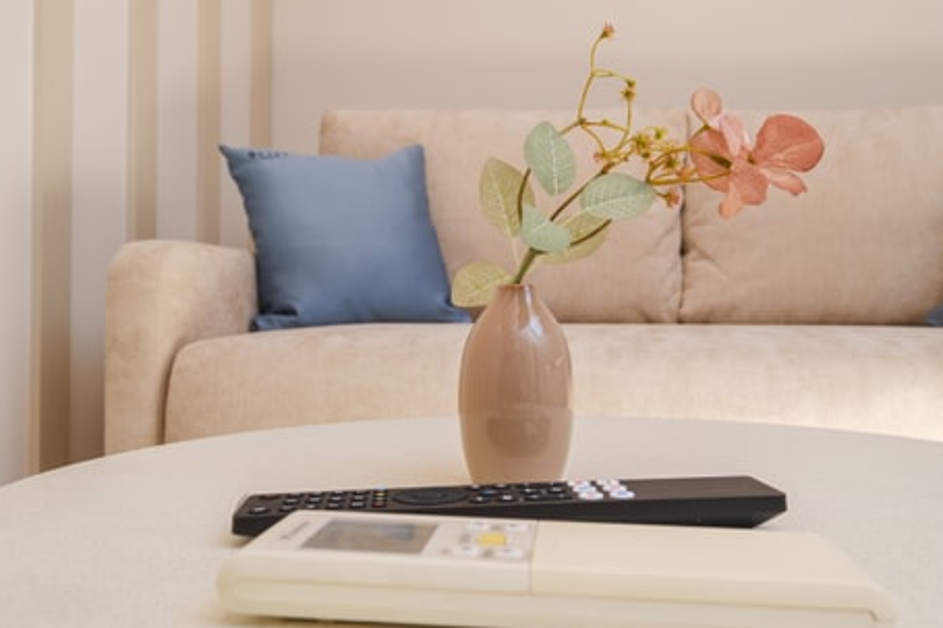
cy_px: 306
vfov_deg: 39.9
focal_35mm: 33
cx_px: 491
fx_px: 864
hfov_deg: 57.2
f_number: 7.1
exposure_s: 1/100
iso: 320
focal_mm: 20
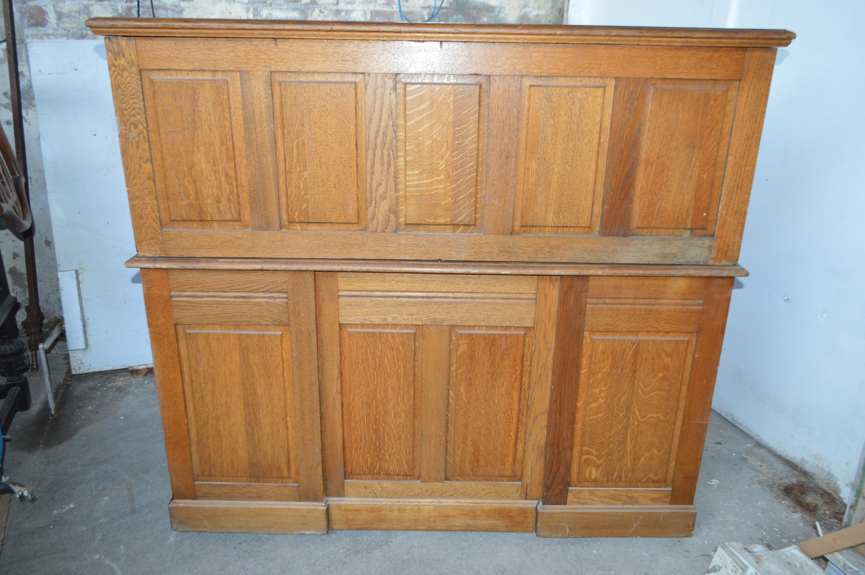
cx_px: 432
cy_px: 288
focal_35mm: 27
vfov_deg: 47.8
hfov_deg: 67.4
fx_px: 648
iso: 560
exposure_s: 1/60
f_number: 3.5
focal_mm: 18
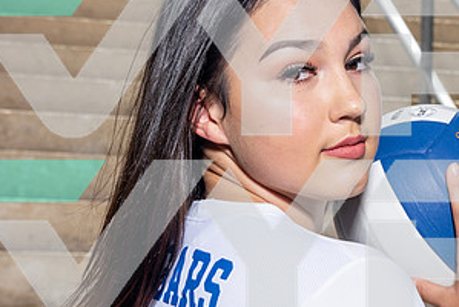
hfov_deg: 21.3
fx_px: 1212
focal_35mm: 95
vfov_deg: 14.4
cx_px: 336
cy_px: 242
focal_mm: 49
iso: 100
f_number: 8
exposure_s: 1/125
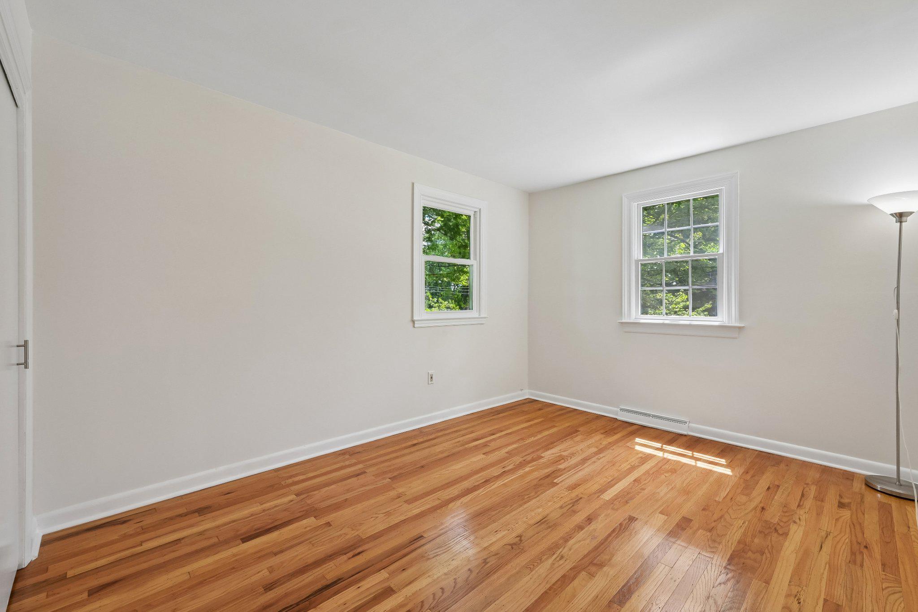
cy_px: 306
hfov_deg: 100.4
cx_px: 459
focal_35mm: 15
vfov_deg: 77.3
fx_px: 382
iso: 400
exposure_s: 1/15
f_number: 11
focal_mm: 15
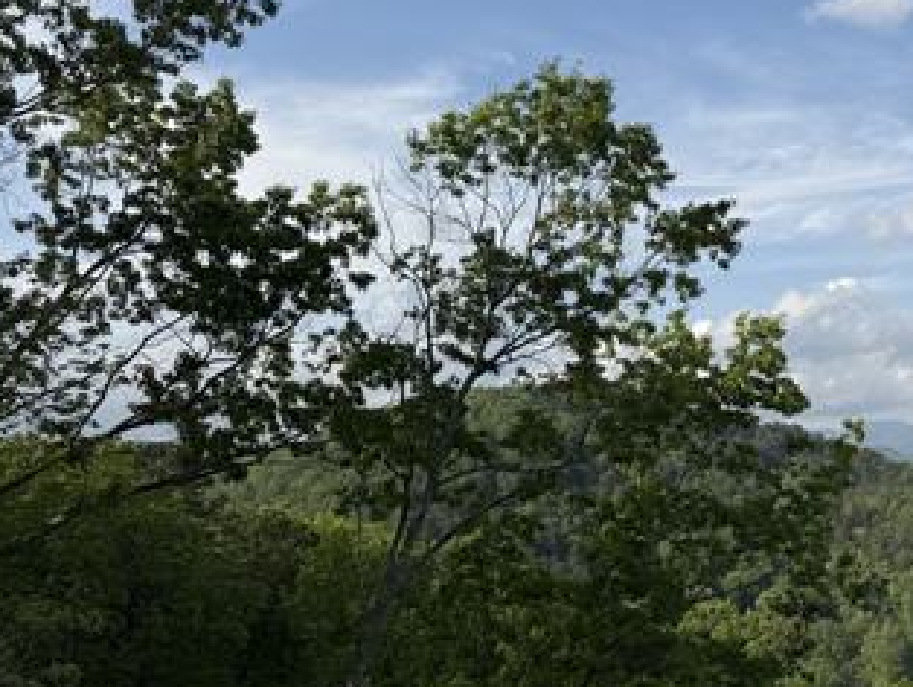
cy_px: 303
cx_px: 1015
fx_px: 1452
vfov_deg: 26.6
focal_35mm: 55
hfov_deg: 30.9
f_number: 1.78
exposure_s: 1/5319
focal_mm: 6.76
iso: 80
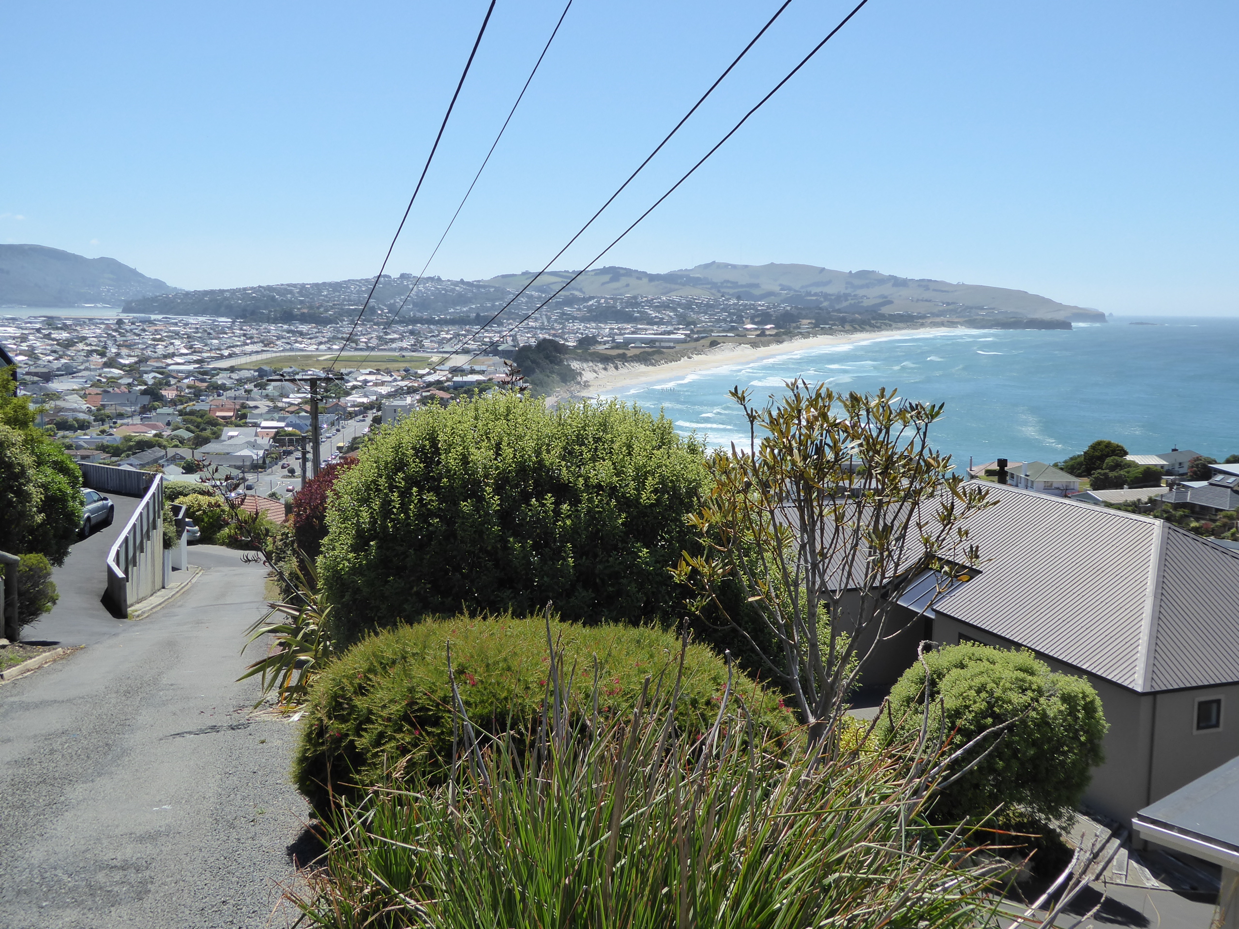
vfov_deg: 39.7
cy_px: 464
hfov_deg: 51.4
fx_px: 1289
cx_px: 620
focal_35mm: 36
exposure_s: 1/640
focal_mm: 6.3
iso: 160
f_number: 4.5
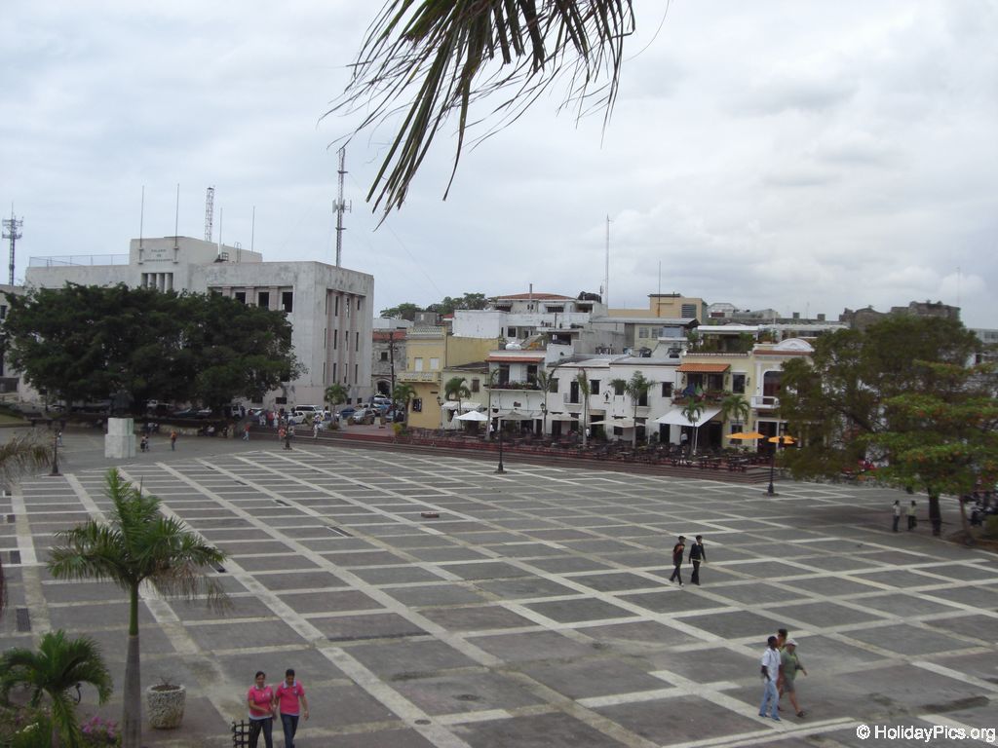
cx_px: 499
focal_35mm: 38
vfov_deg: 37.7
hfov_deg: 49.0
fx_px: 1096
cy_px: 374
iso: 100
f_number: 8
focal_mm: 6.2
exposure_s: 1/320
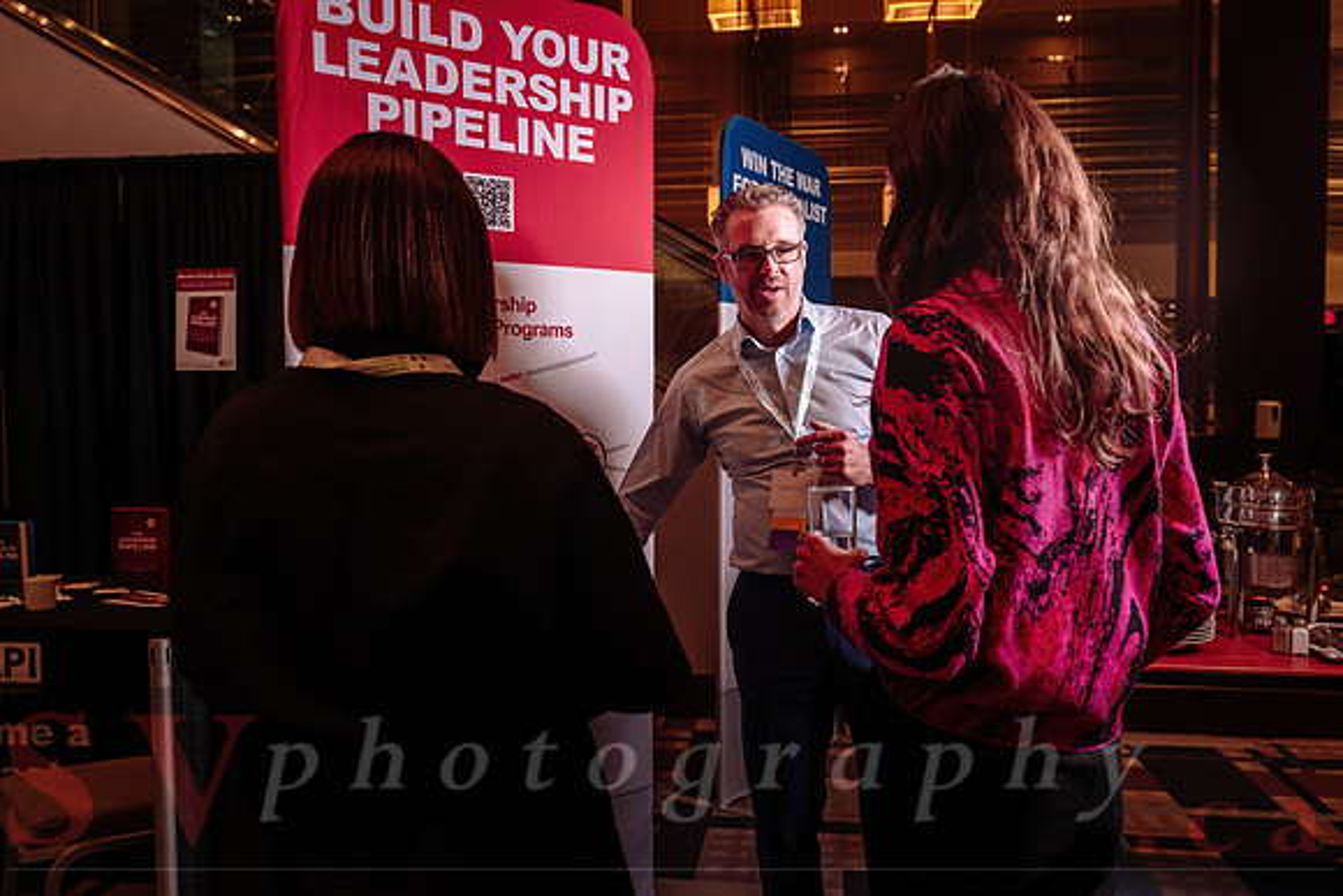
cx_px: 672
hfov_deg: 63.6
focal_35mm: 29
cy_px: 448
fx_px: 1082
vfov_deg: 45.0
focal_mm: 29
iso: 1000
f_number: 4.5
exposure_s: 1/60
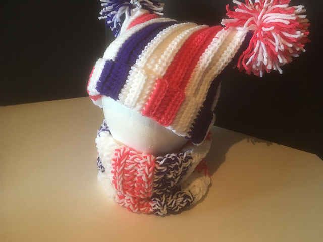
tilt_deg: -30.8
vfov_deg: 48.2
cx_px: 162
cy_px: 121
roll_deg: -2.8
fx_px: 271
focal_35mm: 29
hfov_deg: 61.7
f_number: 2.2
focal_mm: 4.15
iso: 200
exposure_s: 1/30
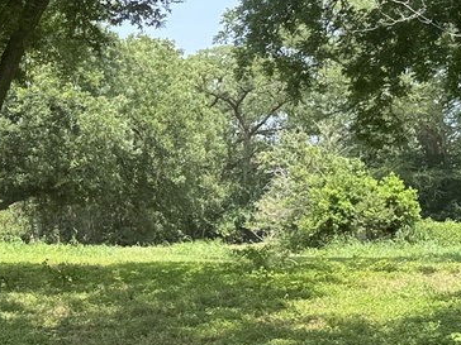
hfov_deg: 20.2
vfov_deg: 15.6
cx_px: 42
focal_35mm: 95
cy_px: 176
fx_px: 1265
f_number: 1.78
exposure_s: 1/765
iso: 80
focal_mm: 6.76
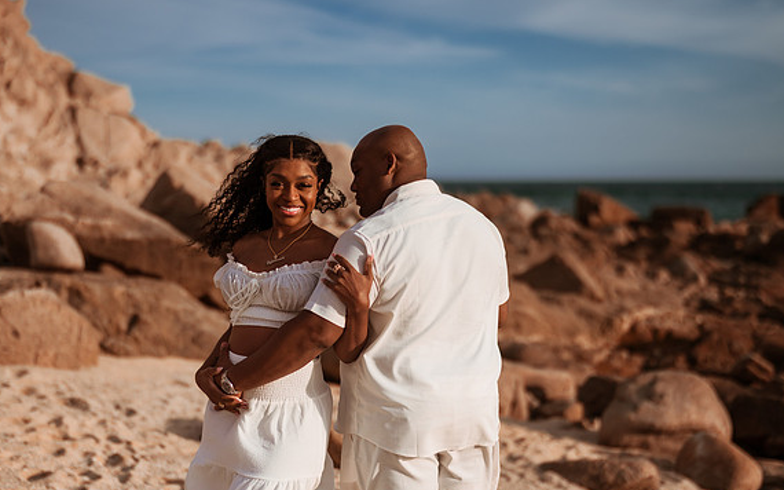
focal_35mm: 65
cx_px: 371
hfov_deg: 31.5
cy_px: 247
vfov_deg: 20.0
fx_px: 1389
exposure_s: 1/8000
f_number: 1.8
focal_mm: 58
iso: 64
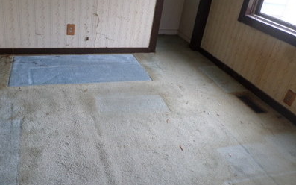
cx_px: 118
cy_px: 78
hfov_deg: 59.2
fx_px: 258
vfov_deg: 39.3
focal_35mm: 32
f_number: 2.5
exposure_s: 1/45
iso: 80
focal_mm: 4.5
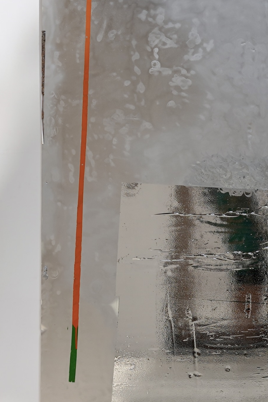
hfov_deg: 18.2
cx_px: 270
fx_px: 815
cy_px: 236
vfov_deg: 27.7
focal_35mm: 73
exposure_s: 1/320
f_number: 7.1
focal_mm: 36
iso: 100
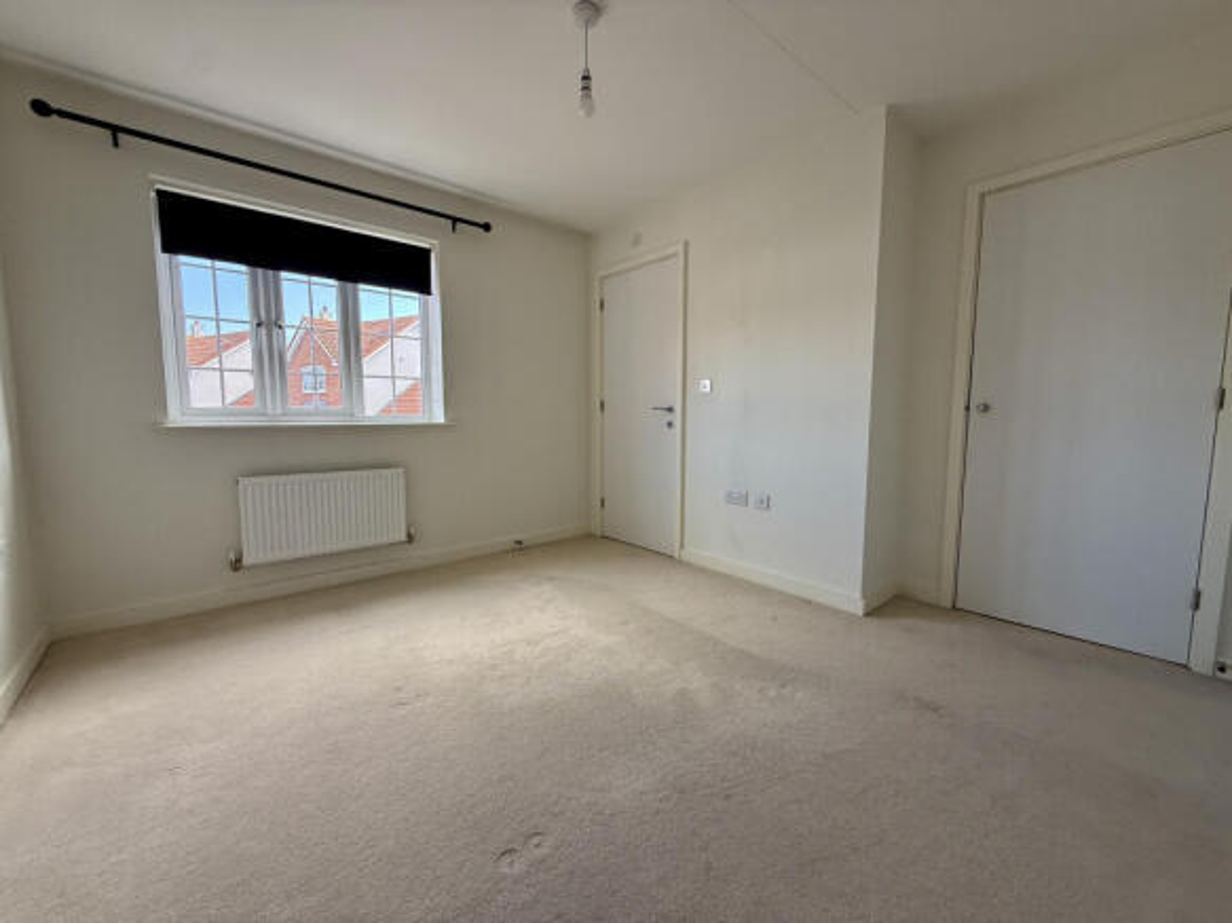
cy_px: 462
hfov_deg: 102.1
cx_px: 616
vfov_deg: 85.7
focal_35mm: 14
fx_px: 498
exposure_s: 1/99
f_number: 2.2
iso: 100
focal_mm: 2.22
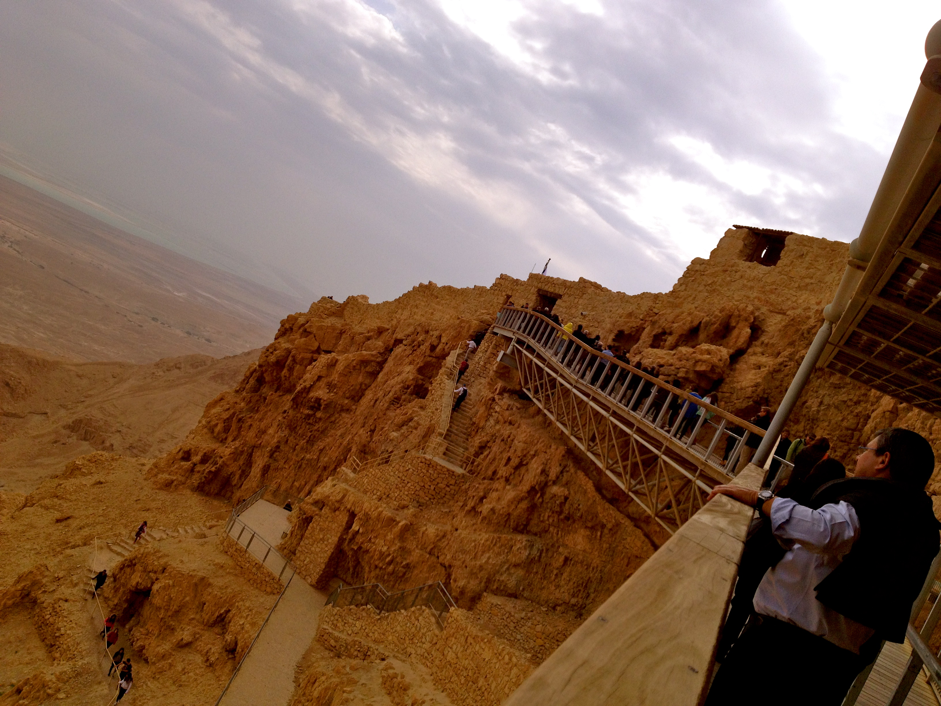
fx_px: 951
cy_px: 353
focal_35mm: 35
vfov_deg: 40.7
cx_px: 470
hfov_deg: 52.6
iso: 50
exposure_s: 1/2632
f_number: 2.4
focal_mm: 4.28
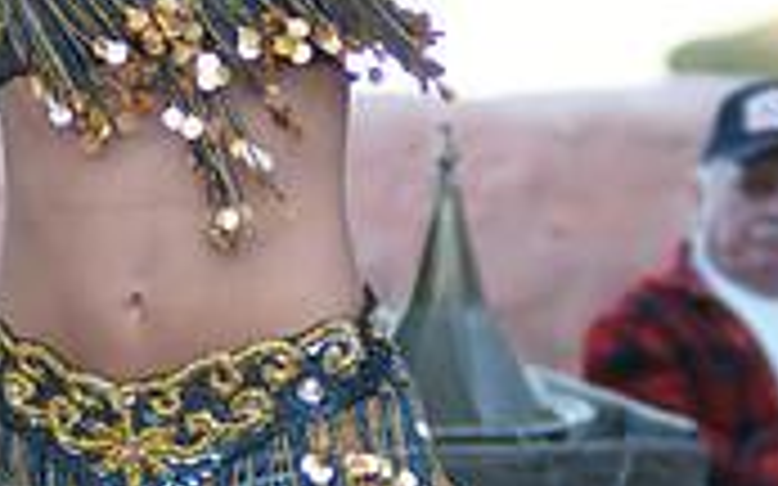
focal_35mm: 409
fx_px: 8669
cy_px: 266
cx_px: 200
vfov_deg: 3.2
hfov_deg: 5.1
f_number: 2.8
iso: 400
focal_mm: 80
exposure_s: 1/250
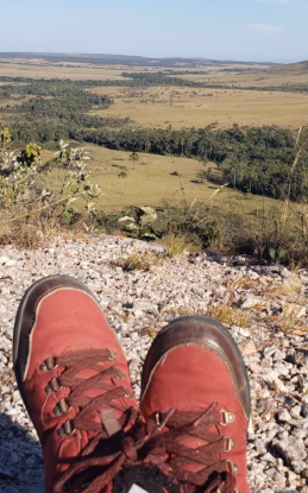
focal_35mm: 51
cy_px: 216
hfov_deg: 25.3
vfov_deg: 39.5
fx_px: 686
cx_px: 139
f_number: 2.4
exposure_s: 1/1272
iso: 50
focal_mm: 4.3
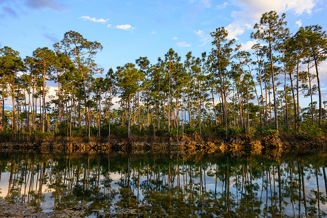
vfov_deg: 51.0
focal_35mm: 25
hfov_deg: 71.1
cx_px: 168
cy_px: 112
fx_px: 229
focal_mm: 24.5
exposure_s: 1/50
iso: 500
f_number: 14
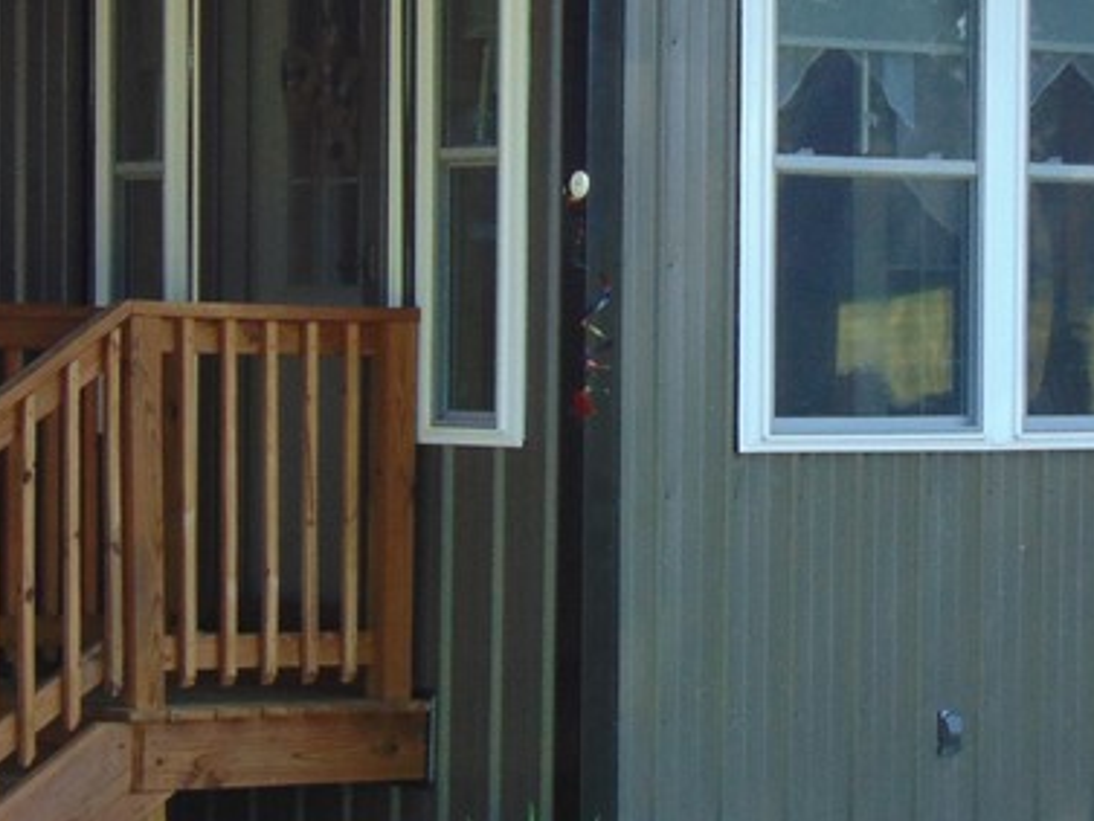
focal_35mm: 163
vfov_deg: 9.1
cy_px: 406
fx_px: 5153
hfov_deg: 12.1
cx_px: 705
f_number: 3.6
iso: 80
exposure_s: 1/125
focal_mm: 10.8
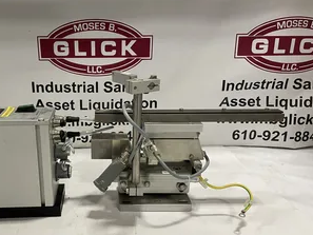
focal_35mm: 35
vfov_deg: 40.6
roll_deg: -0.8
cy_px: 138
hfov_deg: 51.7
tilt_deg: -20.1
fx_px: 317
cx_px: 107
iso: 125
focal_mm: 4.2
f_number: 1.6
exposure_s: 1/60
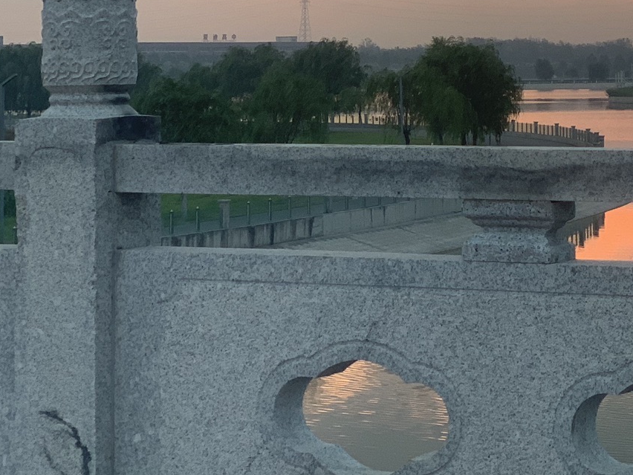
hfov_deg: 15.6
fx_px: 2231
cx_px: 734
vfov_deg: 12.0
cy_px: -33
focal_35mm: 122
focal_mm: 6
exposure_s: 1/122
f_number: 2.4
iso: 50
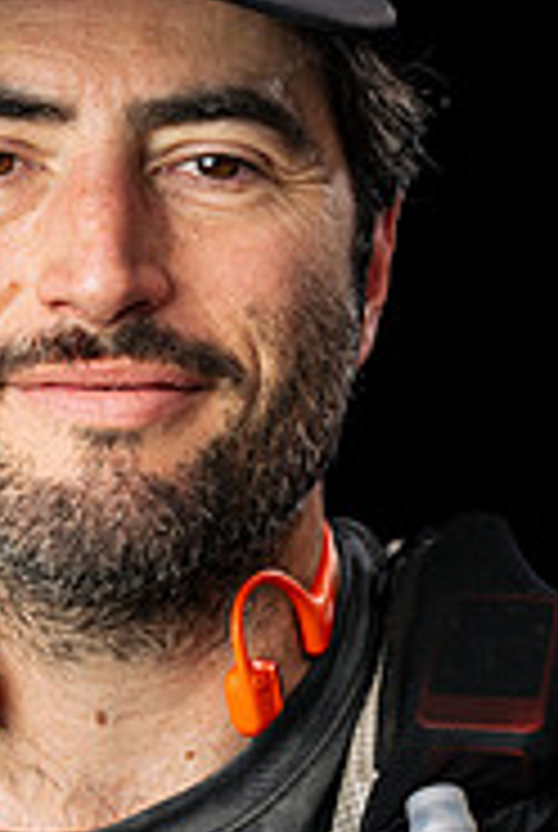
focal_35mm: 170
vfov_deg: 12.0
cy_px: 580
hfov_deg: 8.1
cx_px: 32
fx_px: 3937
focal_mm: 70
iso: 100
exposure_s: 1/200
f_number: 5.6
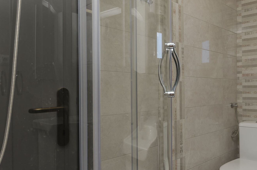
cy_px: 91
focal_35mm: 32
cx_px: 192
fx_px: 228
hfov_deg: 56.0
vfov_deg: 40.9
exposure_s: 1/80
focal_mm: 10
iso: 100
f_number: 9
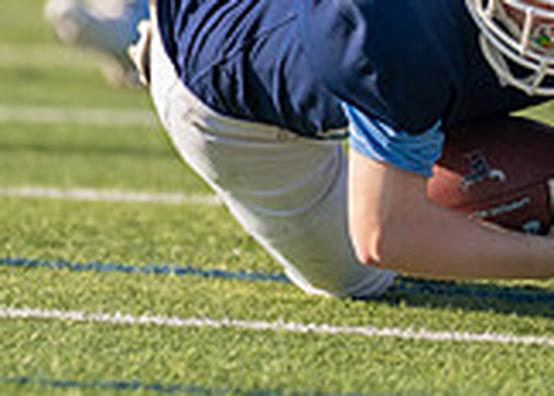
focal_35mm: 1106
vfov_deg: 1.3
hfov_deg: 1.8
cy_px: -230
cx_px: 183
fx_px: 17416
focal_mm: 200
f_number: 2.8
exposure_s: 1/4000
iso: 250
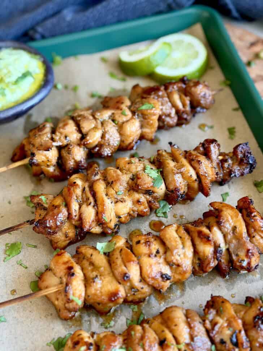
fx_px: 486
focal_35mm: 48
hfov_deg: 30.3
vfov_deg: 39.7
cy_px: 176
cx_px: 132
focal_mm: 6.8
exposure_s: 1/60
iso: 200
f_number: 1.8
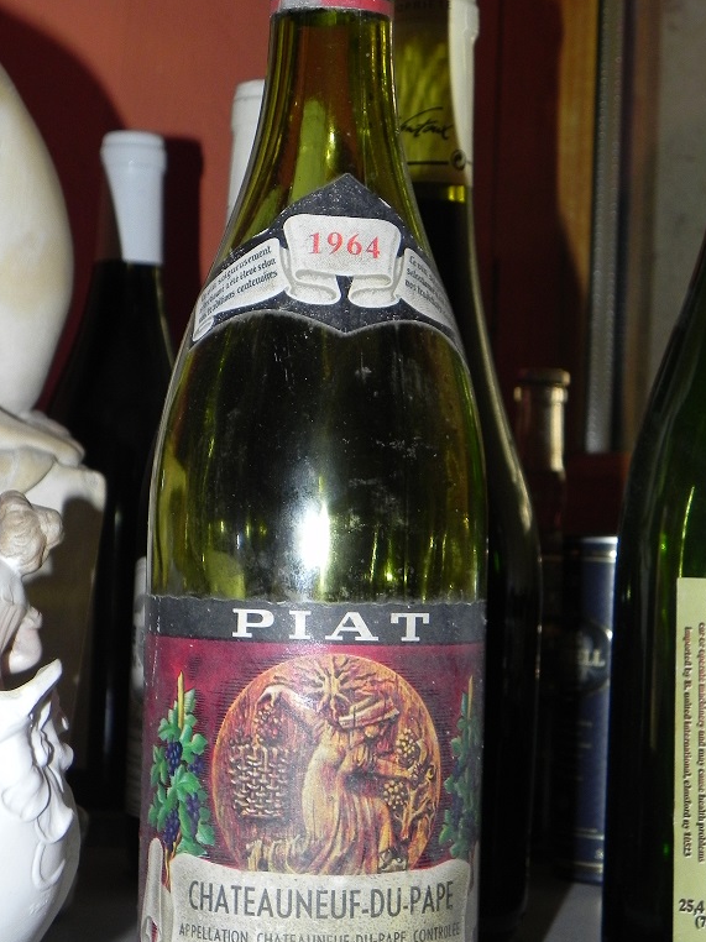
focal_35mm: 79
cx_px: 364
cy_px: 520
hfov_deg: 18.7
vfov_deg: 24.7
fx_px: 2149
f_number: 3.5
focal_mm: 11.8
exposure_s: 1/30
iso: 200
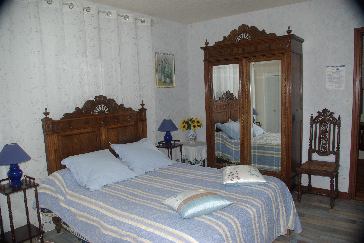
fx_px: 273
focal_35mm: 27
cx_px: 182
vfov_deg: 48.0
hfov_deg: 67.3
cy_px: 122
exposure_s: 1/30
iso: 400
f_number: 6.7
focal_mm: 18
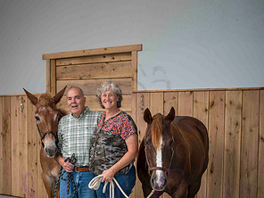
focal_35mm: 73
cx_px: 132
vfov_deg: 19.7
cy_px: 182
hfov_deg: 26.7
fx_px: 557
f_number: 9
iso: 400
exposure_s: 1/160
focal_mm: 50
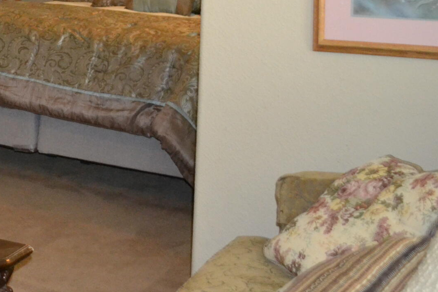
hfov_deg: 23.4
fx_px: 925
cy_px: -69
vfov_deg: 17.1
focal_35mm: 76
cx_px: -142
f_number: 3.5
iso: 2200
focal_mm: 18
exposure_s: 1/60
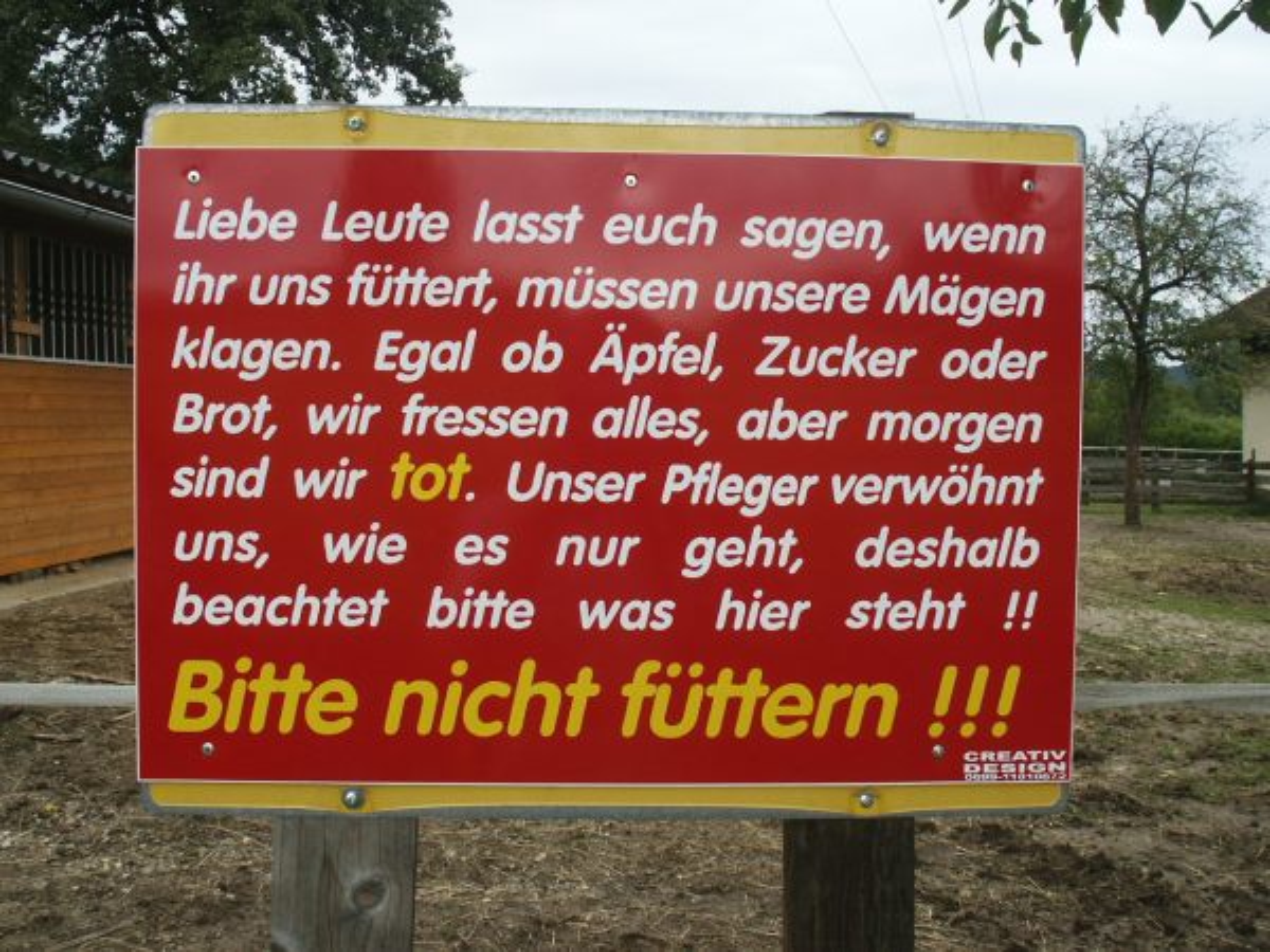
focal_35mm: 35
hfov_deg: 52.6
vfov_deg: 40.7
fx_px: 1284
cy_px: 476
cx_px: 635
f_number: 6.7
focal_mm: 7.18
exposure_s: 1/125
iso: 64
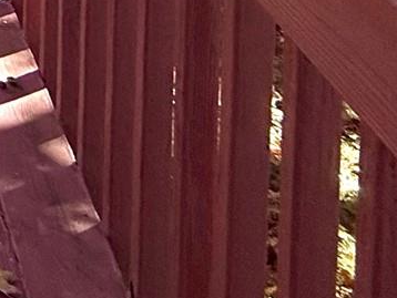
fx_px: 918
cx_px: -694
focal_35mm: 80
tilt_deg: -1.6
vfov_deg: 12.5
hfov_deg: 12.8
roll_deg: -1.2
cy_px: -492
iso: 64
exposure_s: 1/679
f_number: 2.2
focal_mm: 2.22
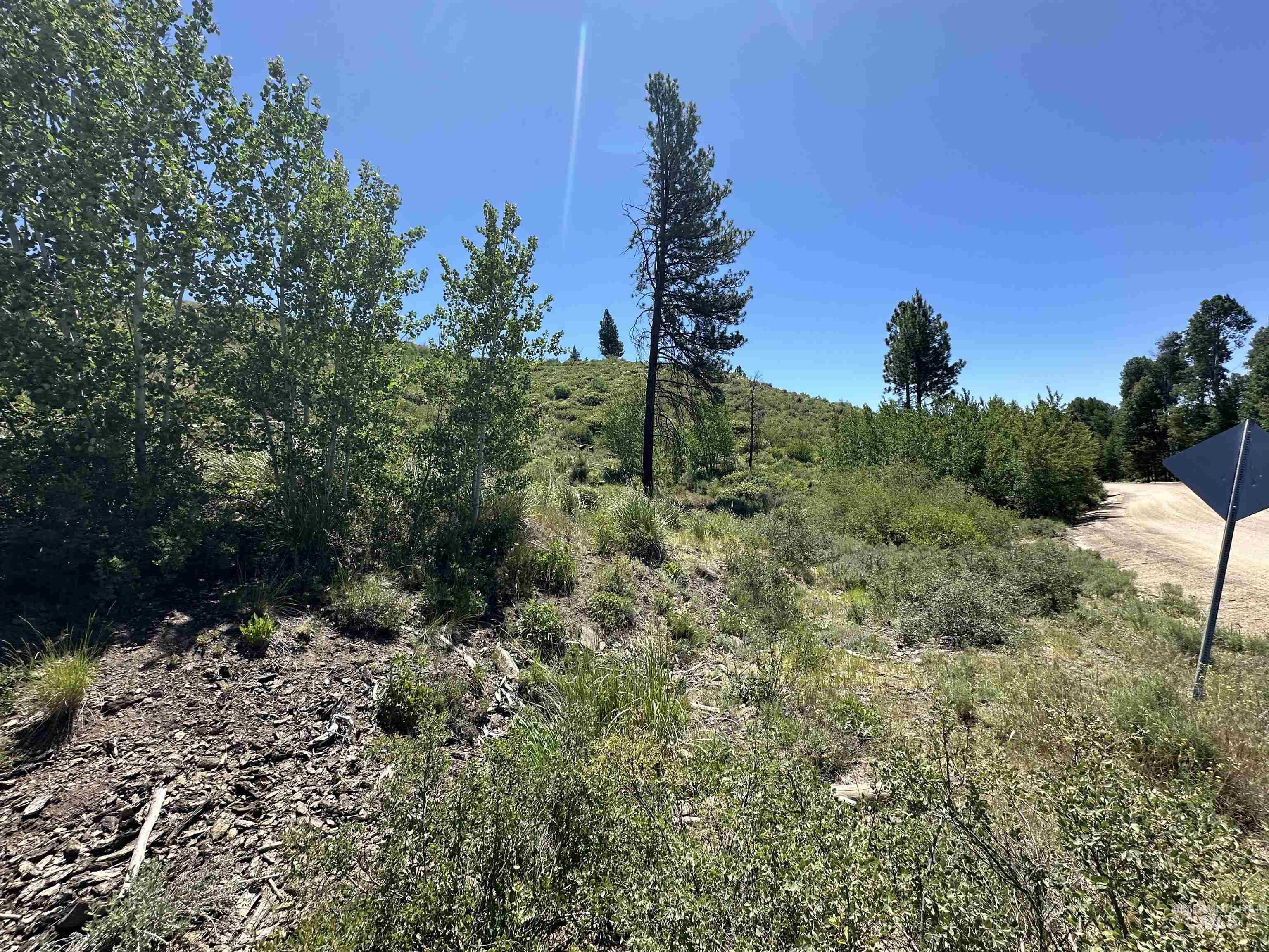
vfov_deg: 85.7
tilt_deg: +0.0
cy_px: 476
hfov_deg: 102.1
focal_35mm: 14
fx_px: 513
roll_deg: +2.4
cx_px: 634
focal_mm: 2.22
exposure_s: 1/1171
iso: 40
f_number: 2.2
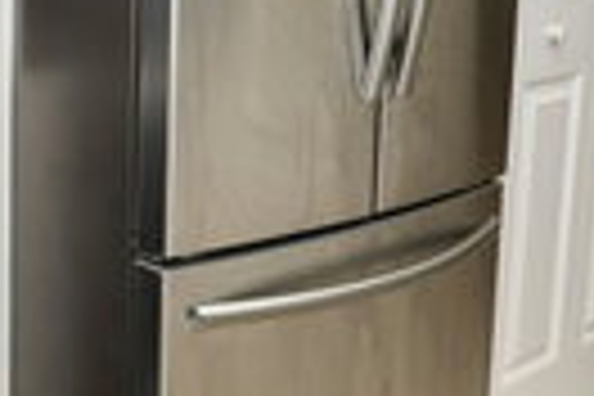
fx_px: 1023
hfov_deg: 30.1
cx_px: 0
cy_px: 45
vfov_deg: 21.5
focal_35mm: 62
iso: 1000
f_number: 8
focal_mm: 17
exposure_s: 1/125
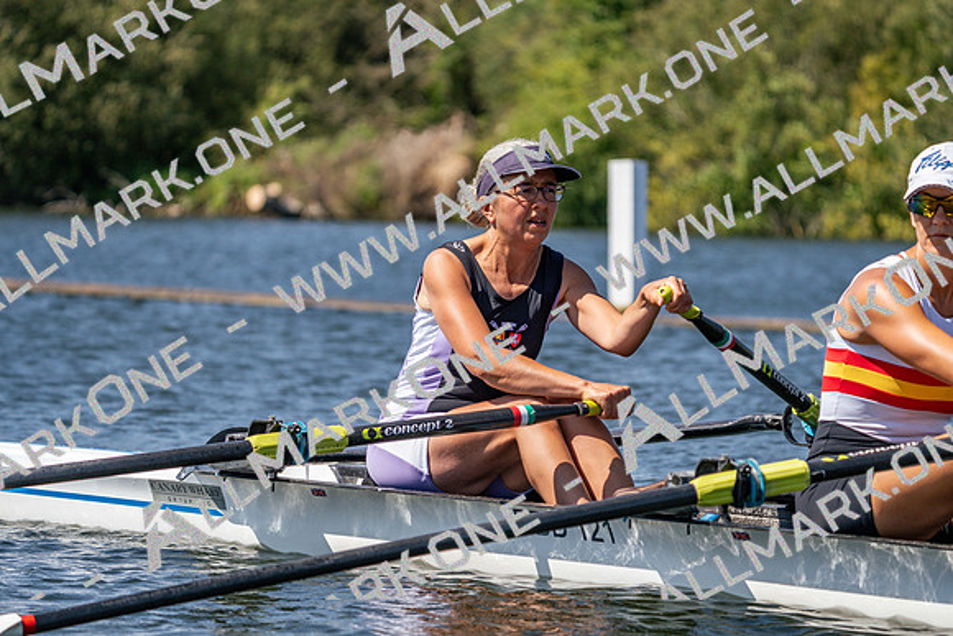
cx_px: 476
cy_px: 318
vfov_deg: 6.9
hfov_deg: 10.3
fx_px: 5295
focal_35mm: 200
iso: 250
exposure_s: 1/2000
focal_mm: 200
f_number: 5.6
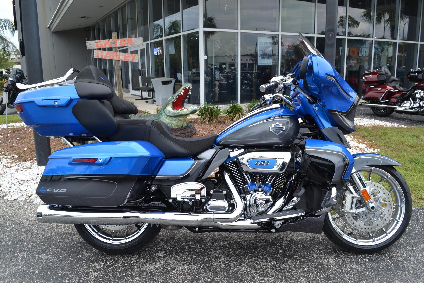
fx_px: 318
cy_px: 142
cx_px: 212
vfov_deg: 47.9
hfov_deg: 67.4
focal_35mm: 27
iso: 100
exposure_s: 1/160
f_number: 6.3
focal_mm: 18
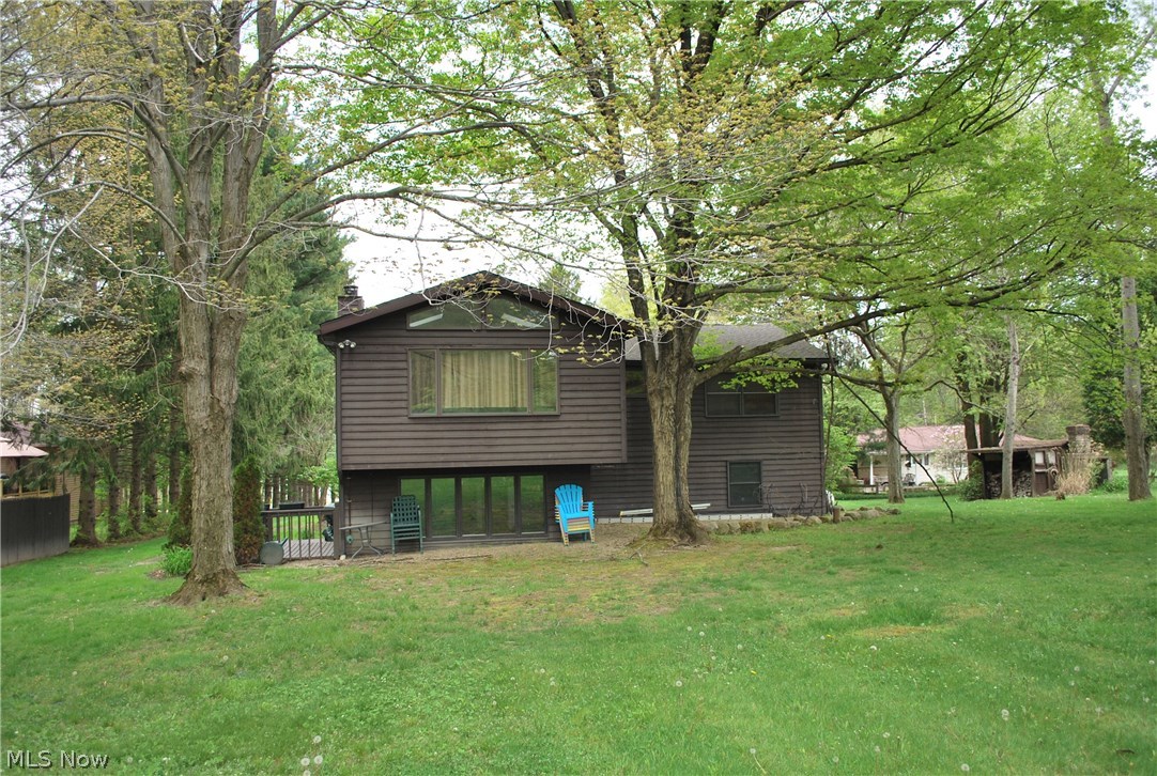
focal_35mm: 27
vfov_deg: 48.1
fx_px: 869
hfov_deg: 67.3
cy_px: 388
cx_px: 578
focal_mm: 18
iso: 100
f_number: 3.5
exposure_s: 1/200
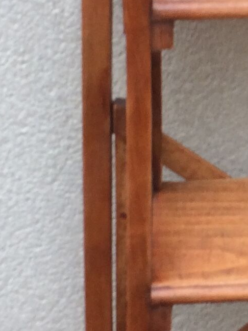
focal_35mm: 146
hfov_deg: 9.8
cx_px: 393
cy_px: 134
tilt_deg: -31.7
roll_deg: +2.1
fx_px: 1395
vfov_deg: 13.5
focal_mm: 4.15
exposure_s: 1/100
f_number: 2.2
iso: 40
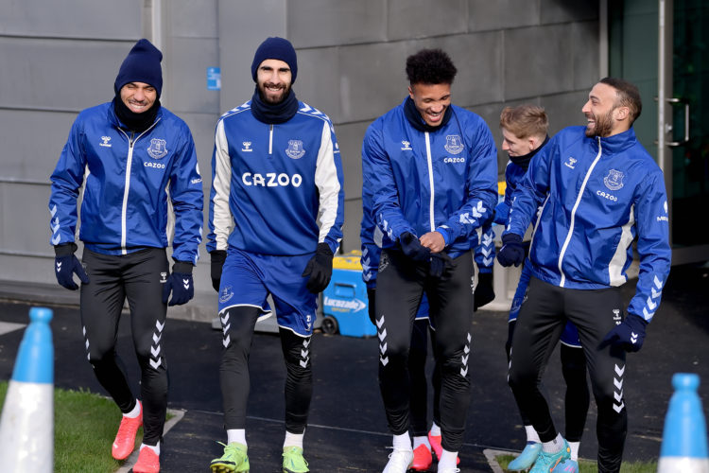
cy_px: 236
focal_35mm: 95
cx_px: 354
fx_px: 1871
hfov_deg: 21.5
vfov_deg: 14.4
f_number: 2.8
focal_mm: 95
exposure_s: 1/1600
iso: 500
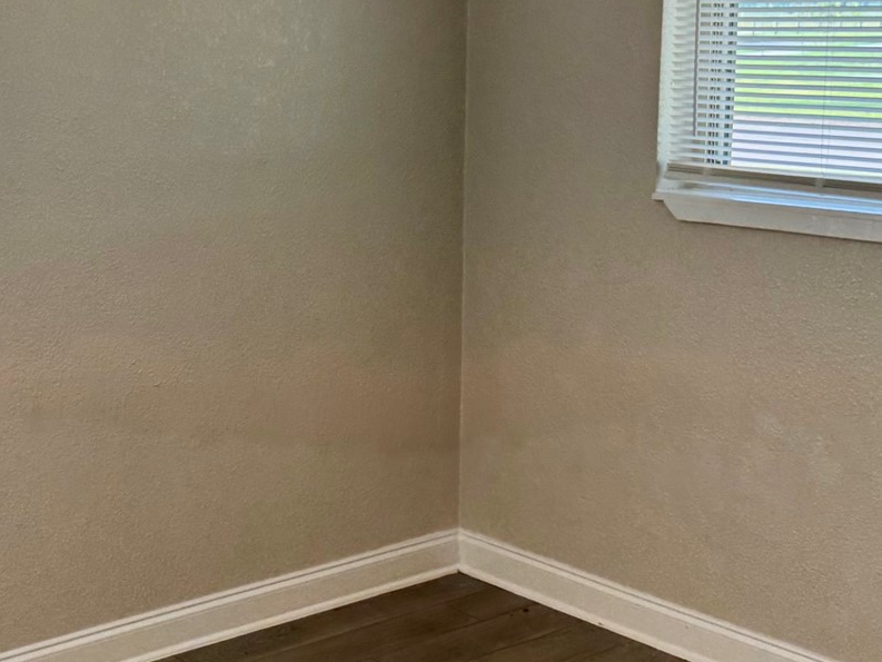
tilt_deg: -7.6
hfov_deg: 30.6
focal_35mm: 62
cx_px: 211
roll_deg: +1.4
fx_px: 1580
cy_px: 258
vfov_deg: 23.6
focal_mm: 6.76
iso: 80
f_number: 1.78
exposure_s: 1/253
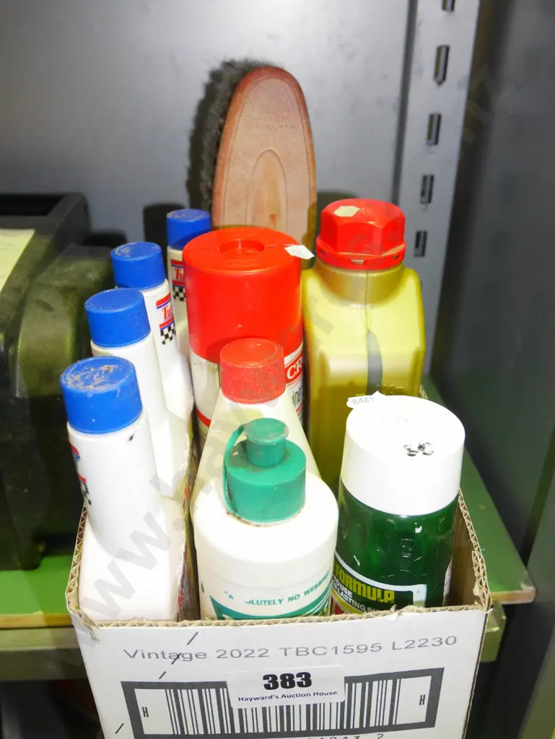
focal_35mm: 30
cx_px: 278
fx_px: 641
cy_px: 370
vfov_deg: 59.9
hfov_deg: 46.8
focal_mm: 15
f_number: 3.8
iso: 3200
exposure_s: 1/320
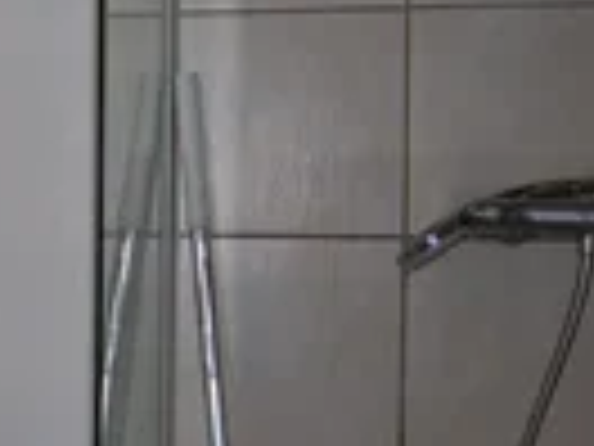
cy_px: 261
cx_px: -54
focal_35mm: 73
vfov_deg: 20.1
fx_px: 1253
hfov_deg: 24.9
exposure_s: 1/60.1
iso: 50
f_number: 2.6
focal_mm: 6.1
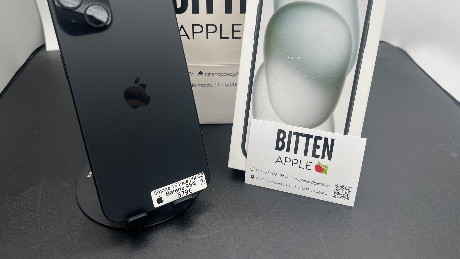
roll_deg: -1.0
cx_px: 230
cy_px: 94
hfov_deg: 66.1
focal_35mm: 29
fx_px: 354
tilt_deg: -34.6
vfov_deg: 39.8
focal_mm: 5.7
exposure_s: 1/374
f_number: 1.5
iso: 50
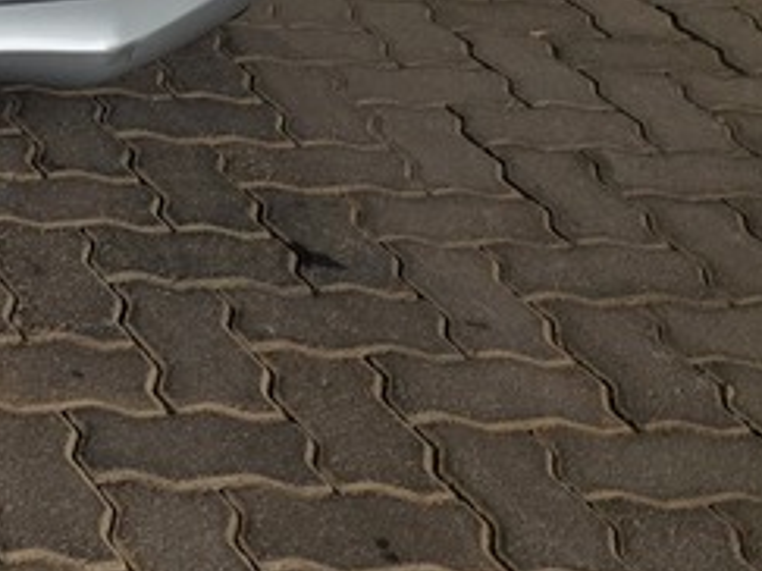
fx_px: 2134
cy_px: -606
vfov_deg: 13.0
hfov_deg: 17.9
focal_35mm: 97
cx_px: -405
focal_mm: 6.25
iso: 80
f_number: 1.7
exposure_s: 1/1571
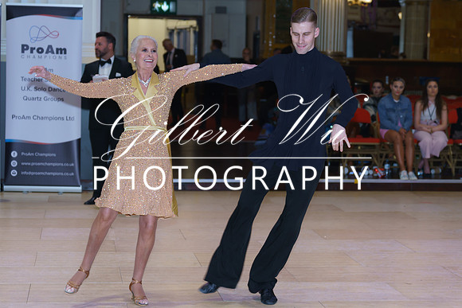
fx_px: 1036
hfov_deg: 25.1
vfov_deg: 16.9
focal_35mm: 81
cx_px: 232
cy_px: 165
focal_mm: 53
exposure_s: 1/200
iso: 400
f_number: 2.8
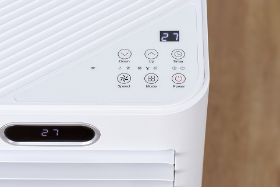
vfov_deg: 10.5
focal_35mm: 131
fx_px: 1019
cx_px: 137
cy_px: 78
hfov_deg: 15.6
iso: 320
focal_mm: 105
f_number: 9
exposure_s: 1/160
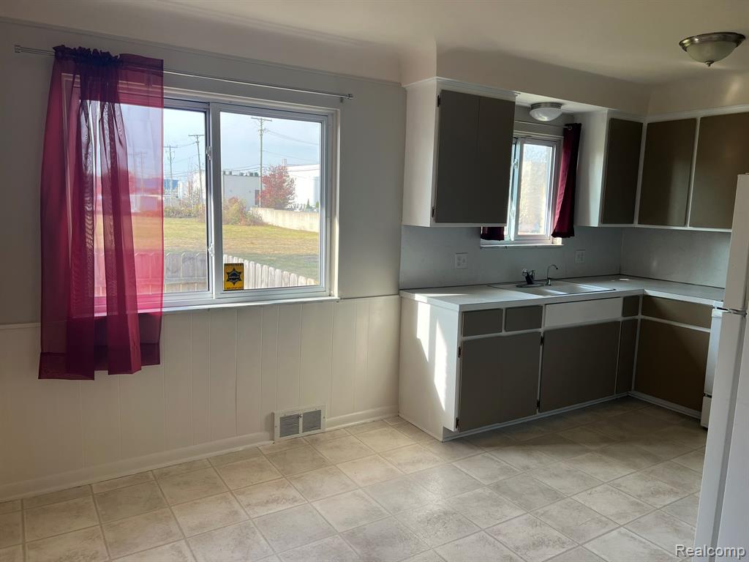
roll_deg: -1.6
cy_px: 281
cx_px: 374
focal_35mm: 26
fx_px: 563
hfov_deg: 67.3
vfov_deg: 53.1
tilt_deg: -7.0
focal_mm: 5.7
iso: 50
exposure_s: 1/387
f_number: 1.5
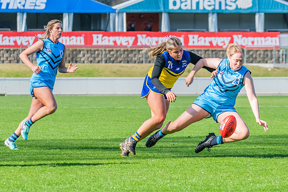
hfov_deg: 6.9
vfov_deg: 4.6
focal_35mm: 300
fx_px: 2402
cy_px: 81
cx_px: 184
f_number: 7.1
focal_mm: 170
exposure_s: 1/1250
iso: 800
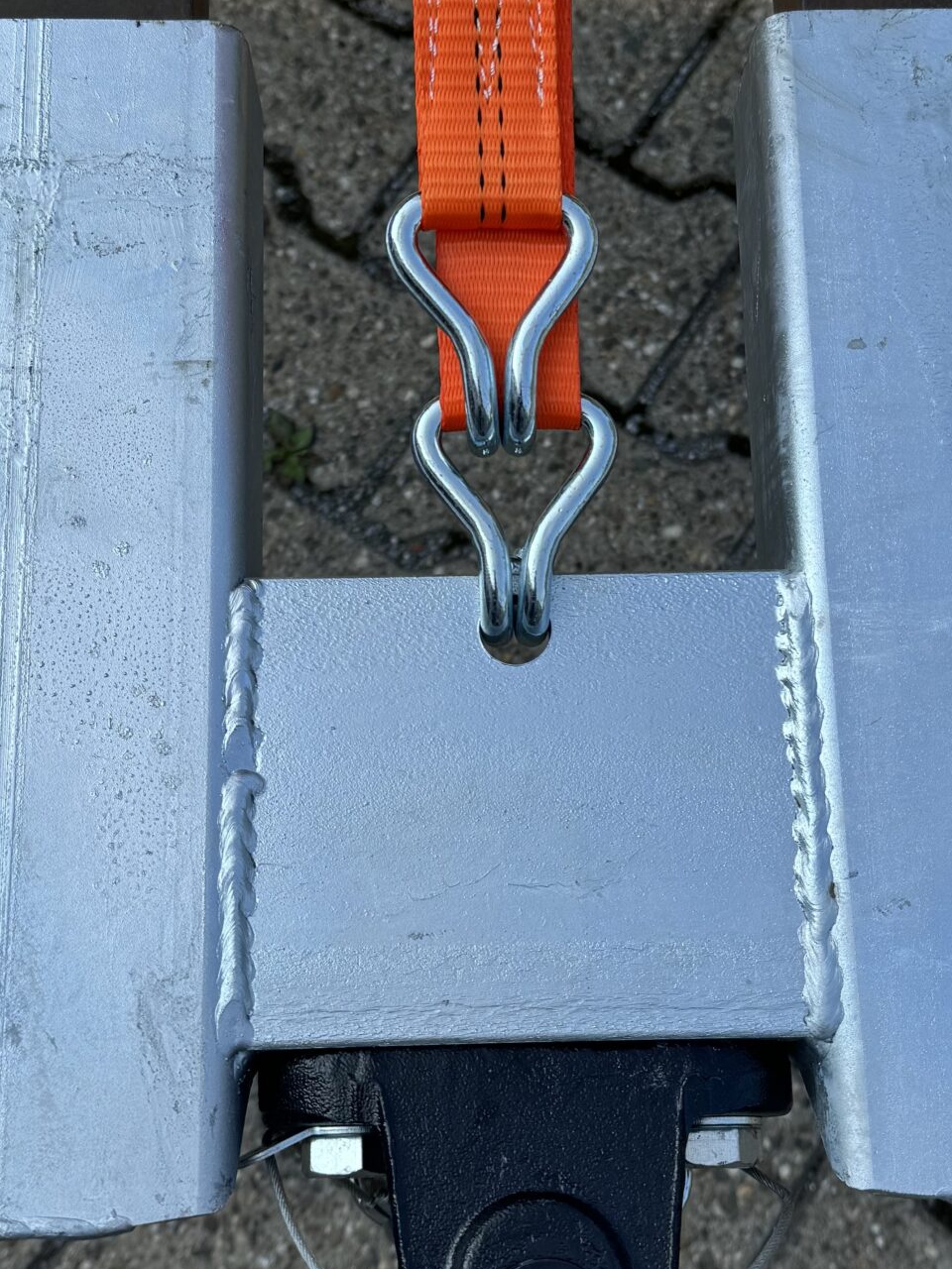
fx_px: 1760
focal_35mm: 48
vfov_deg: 39.7
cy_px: 617
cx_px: 523
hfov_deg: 30.2
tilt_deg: -71.4
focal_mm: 6.76
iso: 80
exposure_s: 1/2710
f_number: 1.78
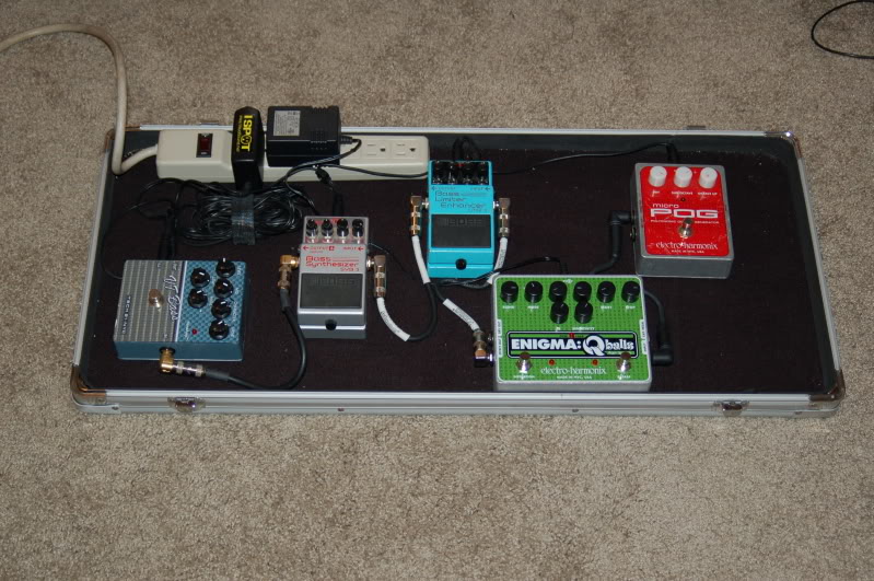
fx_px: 1455
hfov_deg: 33.4
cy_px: 290
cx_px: 437
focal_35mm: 60
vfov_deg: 22.6
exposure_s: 1/60
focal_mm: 40
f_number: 4
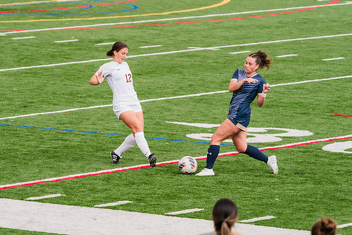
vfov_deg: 4.2
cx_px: 132
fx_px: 3190
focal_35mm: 326
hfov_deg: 6.3
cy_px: 88
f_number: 5.6
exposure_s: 1/1600
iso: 640
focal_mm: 261
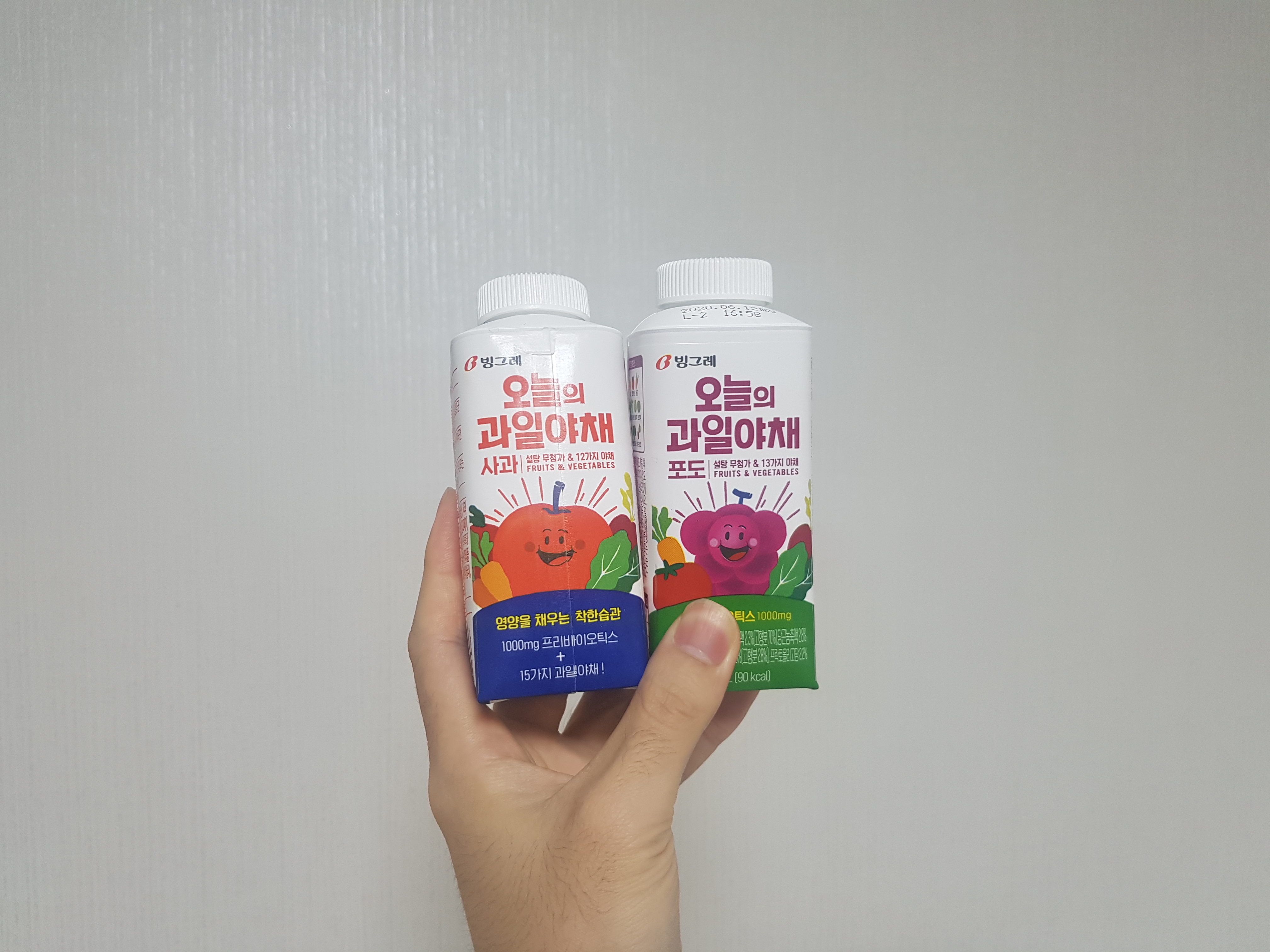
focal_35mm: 26
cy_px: 476
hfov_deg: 67.3
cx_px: 635
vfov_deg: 53.1
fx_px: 954
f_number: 1.7
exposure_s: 1/60
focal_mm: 4.2
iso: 100
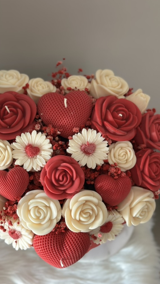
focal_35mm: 53
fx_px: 400
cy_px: 140
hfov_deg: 22.6
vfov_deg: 39.2
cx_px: 59
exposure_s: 1/60
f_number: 1.78
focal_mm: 6.86
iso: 320
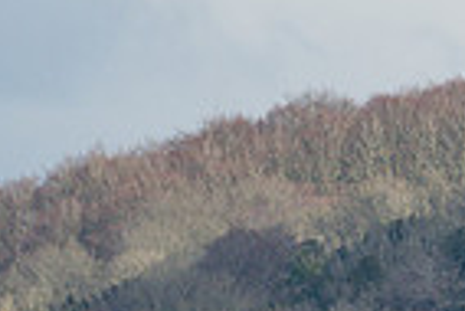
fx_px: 27644
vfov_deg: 0.6
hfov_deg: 1.0
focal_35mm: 2138
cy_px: 480
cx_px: 338
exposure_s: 1/2500
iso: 320
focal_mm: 400
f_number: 5.6
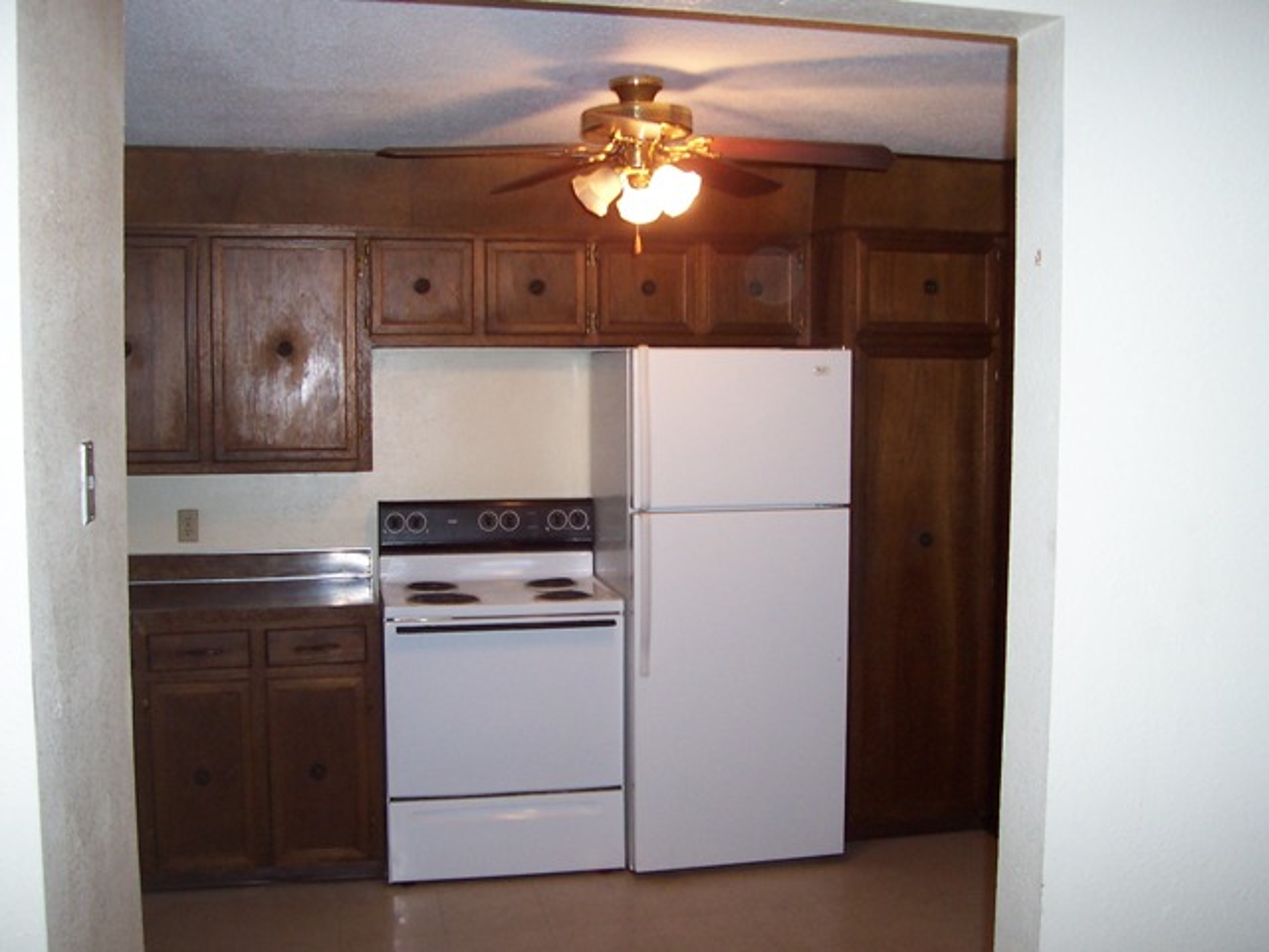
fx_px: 1356
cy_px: 476
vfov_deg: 38.7
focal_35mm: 37
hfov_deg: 50.1
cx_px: 634
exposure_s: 1/60
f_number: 2.8
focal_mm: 5.6
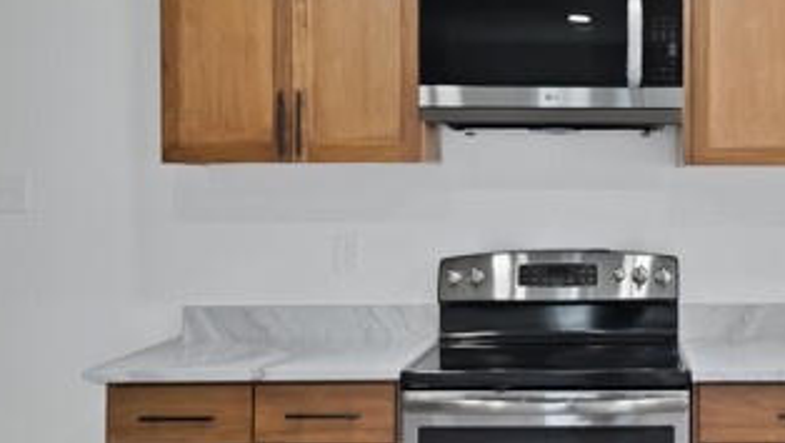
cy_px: 209
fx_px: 1000
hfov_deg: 40.3
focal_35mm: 48
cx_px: 675
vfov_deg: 25.0
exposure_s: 1/5
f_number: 9
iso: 640
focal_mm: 24
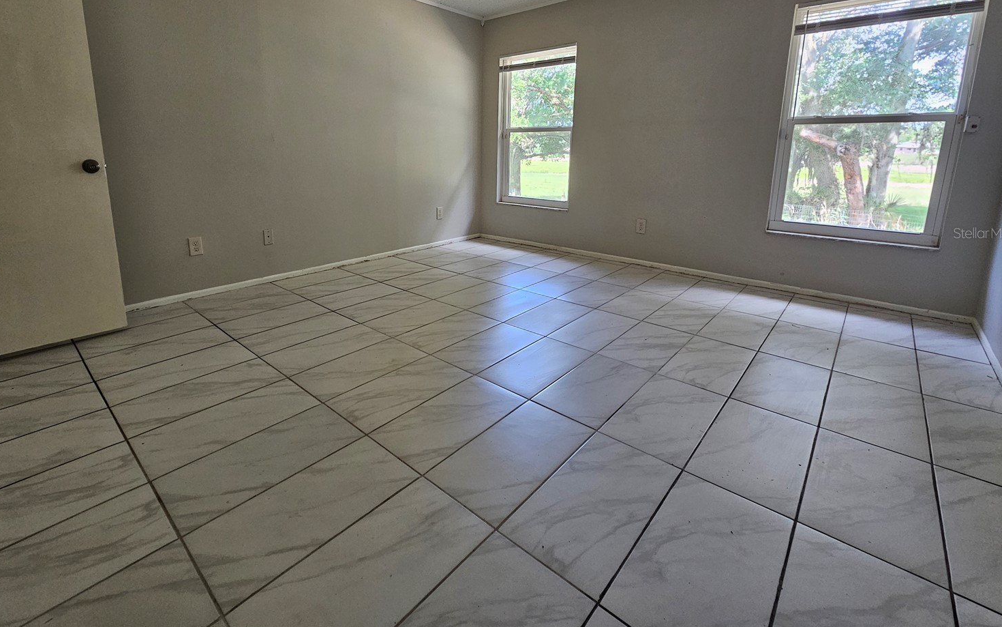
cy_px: 233
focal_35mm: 15
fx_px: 410
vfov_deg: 73.5
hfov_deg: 101.3
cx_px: 472
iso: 160
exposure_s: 1/60
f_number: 2.2
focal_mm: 2.2
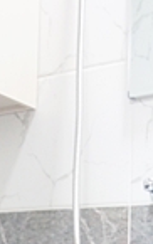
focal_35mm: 84
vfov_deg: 23.1
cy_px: 273
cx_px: 76
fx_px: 559
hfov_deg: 15.6
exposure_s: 1/25
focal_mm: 10
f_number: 3.5
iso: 800
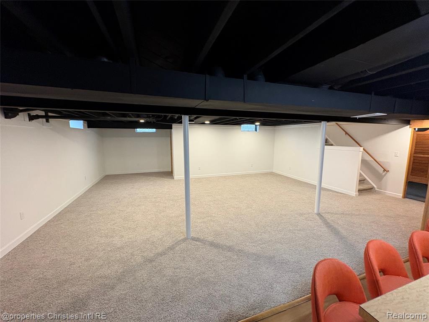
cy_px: 161
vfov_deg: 85.7
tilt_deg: -7.9
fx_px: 174
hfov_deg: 102.1
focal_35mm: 14
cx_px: 214
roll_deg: +0.1
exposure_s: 1/60
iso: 250
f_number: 2.2
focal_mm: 2.22
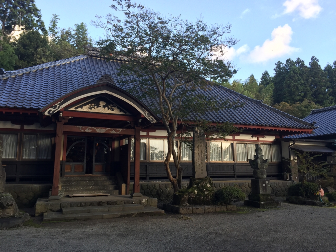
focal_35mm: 29
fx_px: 281
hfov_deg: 61.7
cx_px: 168
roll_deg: -0.5
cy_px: 126
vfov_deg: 48.2
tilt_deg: +8.2
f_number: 2.2
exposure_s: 1/181
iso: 32
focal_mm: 4.15
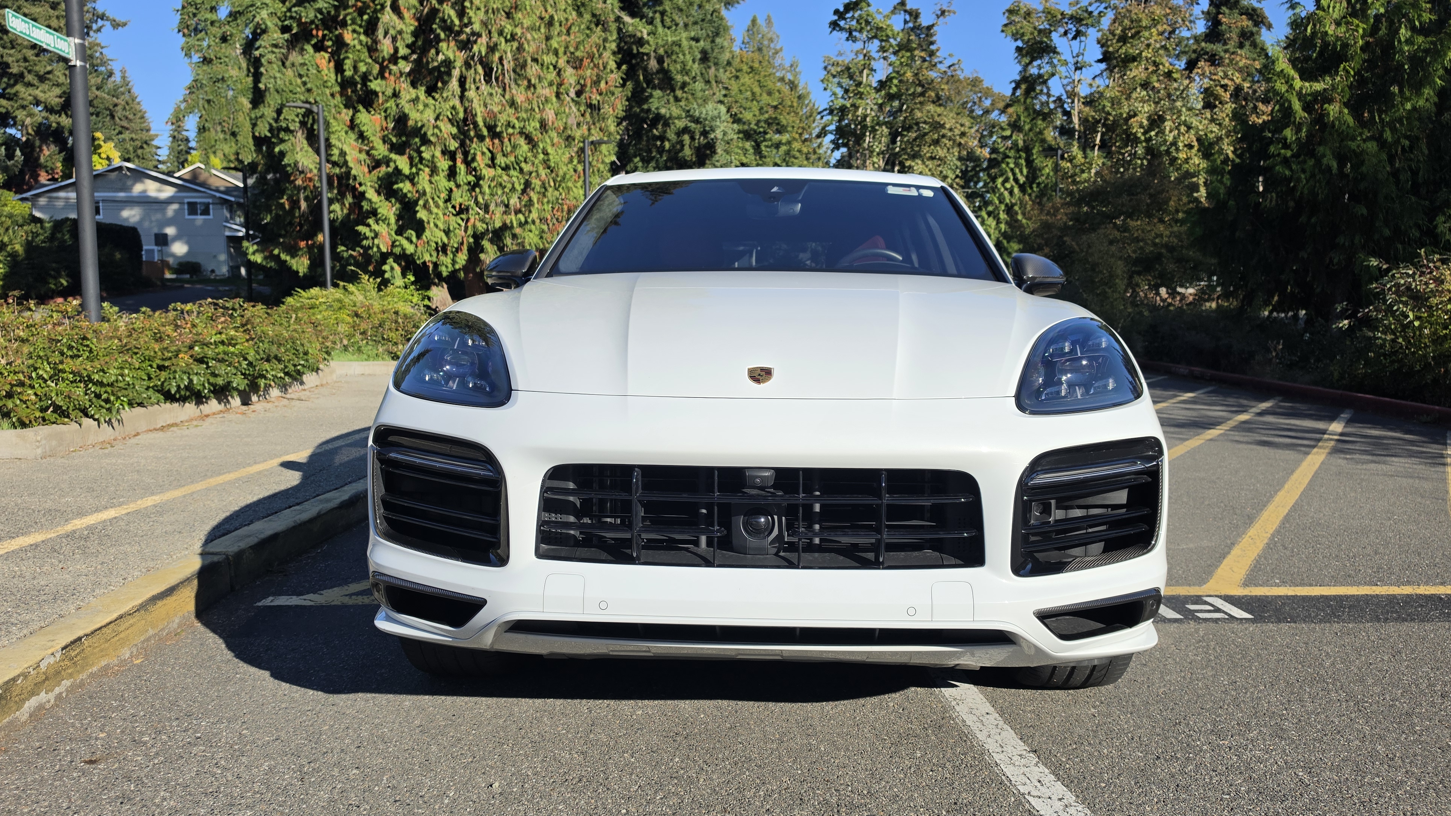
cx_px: 740
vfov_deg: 44.4
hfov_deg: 71.9
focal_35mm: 26
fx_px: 1000
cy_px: 395
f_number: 1.4
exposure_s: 1/7939
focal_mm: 6.5
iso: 64
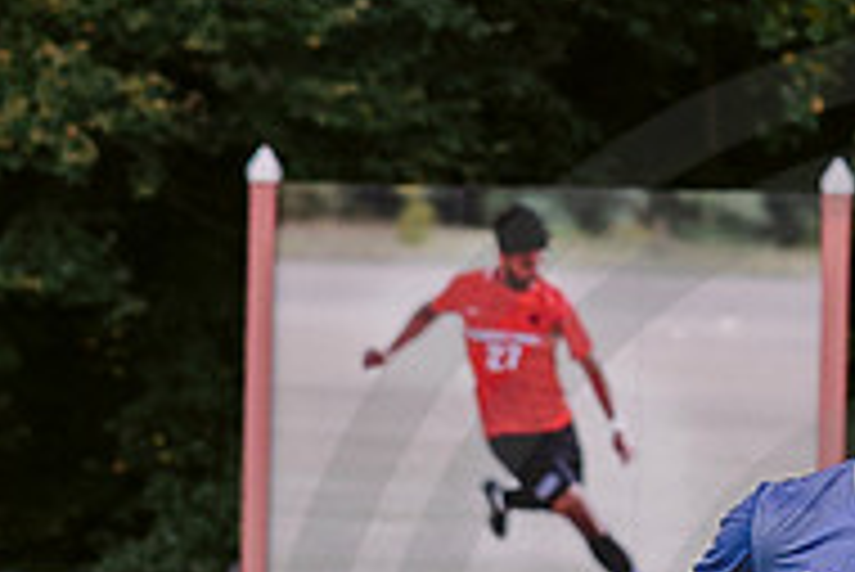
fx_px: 17659
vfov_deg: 1.8
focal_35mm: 743
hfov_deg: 2.8
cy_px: 1191
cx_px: 474
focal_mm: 90
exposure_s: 1/250
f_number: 4.5
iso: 640
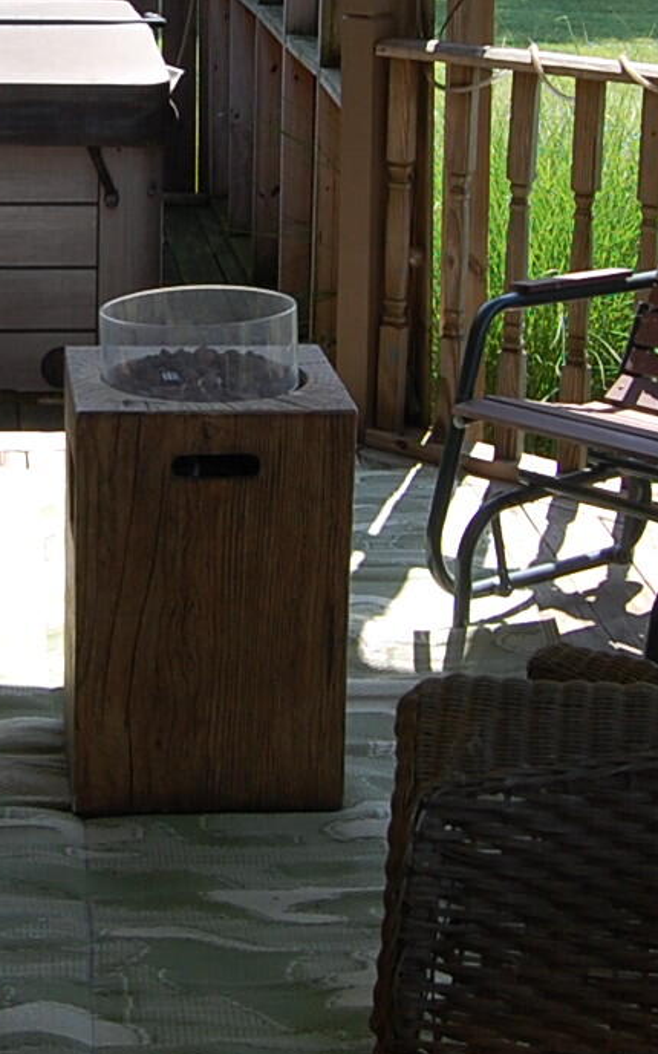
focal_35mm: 90
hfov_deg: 14.3
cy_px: 213
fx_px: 2585
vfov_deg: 22.7
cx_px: 37
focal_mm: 18
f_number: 8
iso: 200
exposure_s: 1/250
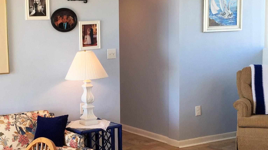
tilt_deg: -7.1
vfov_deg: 19.4
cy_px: 88
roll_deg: +1.0
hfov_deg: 33.4
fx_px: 441
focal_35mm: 62
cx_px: 80
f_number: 2.2
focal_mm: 4.15
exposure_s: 1/120
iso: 40
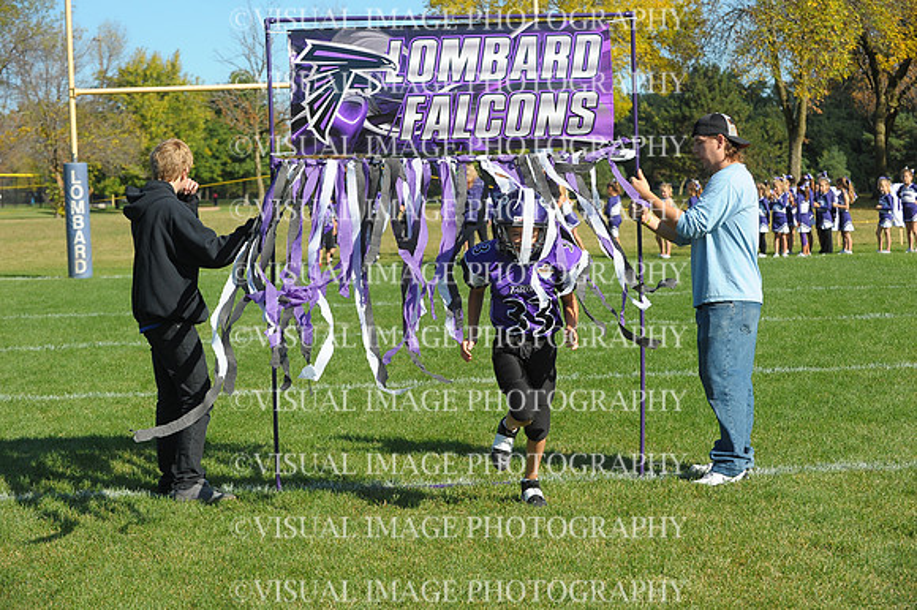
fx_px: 2087
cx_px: 458
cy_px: 305
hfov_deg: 24.8
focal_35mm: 82
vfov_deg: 16.6
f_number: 6.3
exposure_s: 1/1000
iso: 360
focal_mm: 82
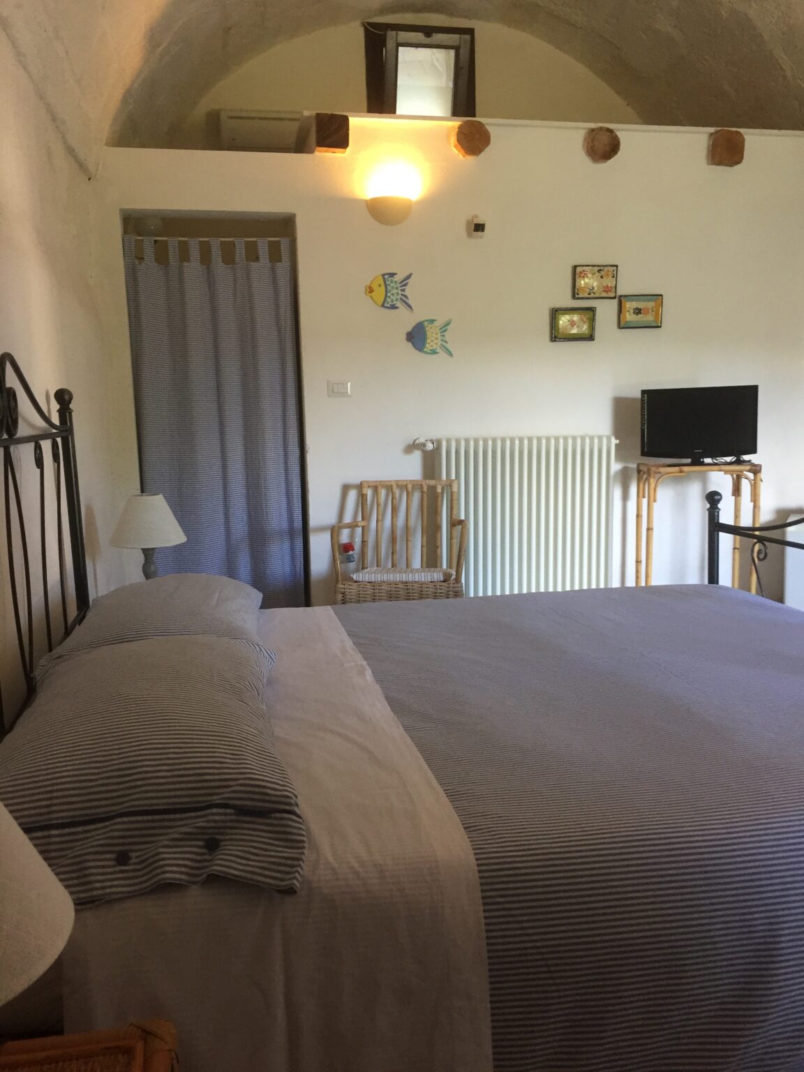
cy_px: 536
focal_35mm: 29
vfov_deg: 61.7
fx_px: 898
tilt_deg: -7.0
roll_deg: +1.6
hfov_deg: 48.2
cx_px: 402
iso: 160
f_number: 2.2
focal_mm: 4.15
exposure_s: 1/33
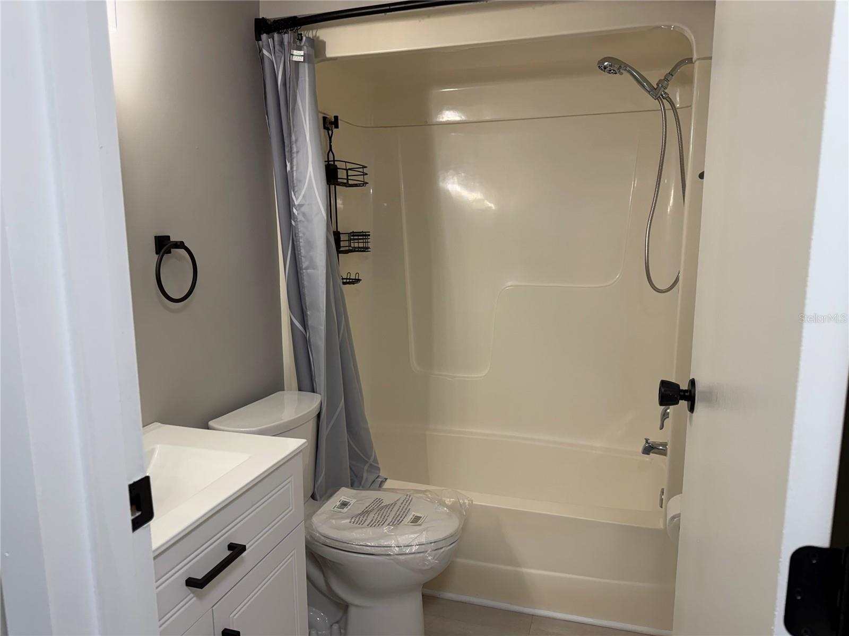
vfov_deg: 56.8
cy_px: 318
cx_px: 424
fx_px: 589
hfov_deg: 71.6
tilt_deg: -9.4
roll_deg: +0.7
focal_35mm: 24
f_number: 1.78
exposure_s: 1/120
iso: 100
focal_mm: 6.76
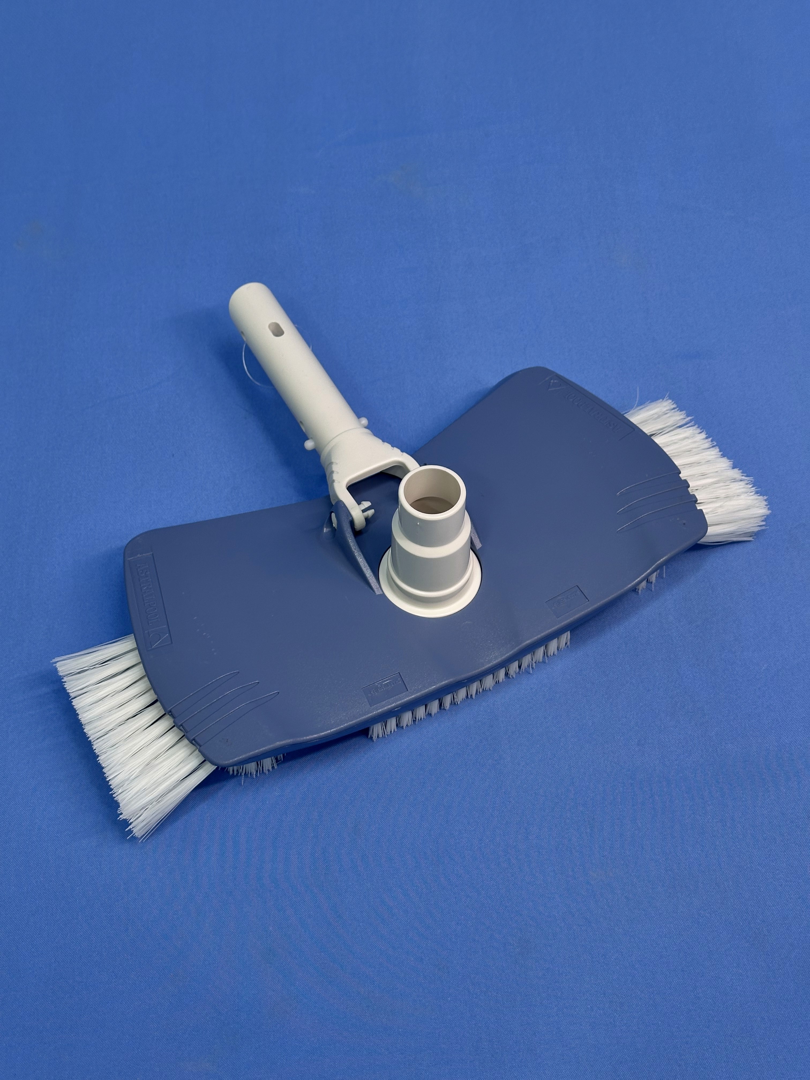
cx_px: 405
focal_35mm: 48
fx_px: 1498
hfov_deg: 30.3
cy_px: 540
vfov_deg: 39.7
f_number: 1.78
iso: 50
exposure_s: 1/160
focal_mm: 6.86
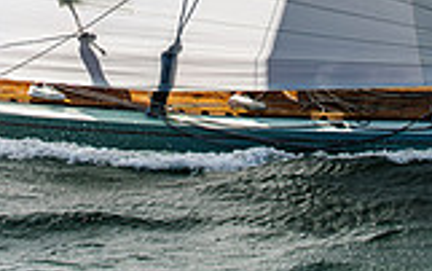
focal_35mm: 227
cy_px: -153
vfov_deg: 5.7
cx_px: 154
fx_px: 2675
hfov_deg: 9.2
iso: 320
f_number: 5
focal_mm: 80
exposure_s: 1/2000
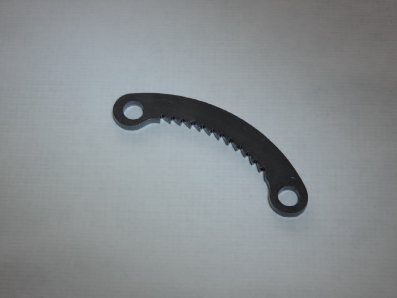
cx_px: 198
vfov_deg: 17.4
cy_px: 149
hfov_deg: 23.0
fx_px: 975
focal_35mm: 85
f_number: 4
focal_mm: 15.1
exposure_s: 1/100
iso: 100
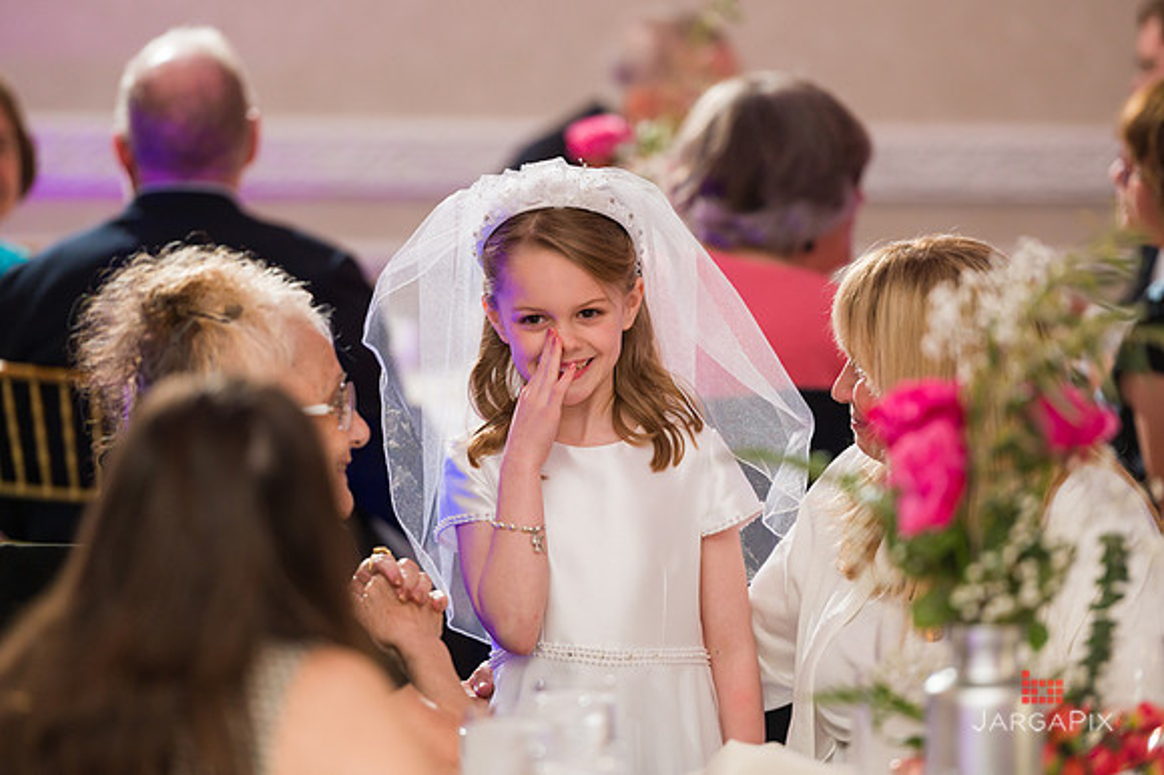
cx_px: 582
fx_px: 6463
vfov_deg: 6.9
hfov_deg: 10.3
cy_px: 388
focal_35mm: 200
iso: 1600
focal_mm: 200
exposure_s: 1/200
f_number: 3.2
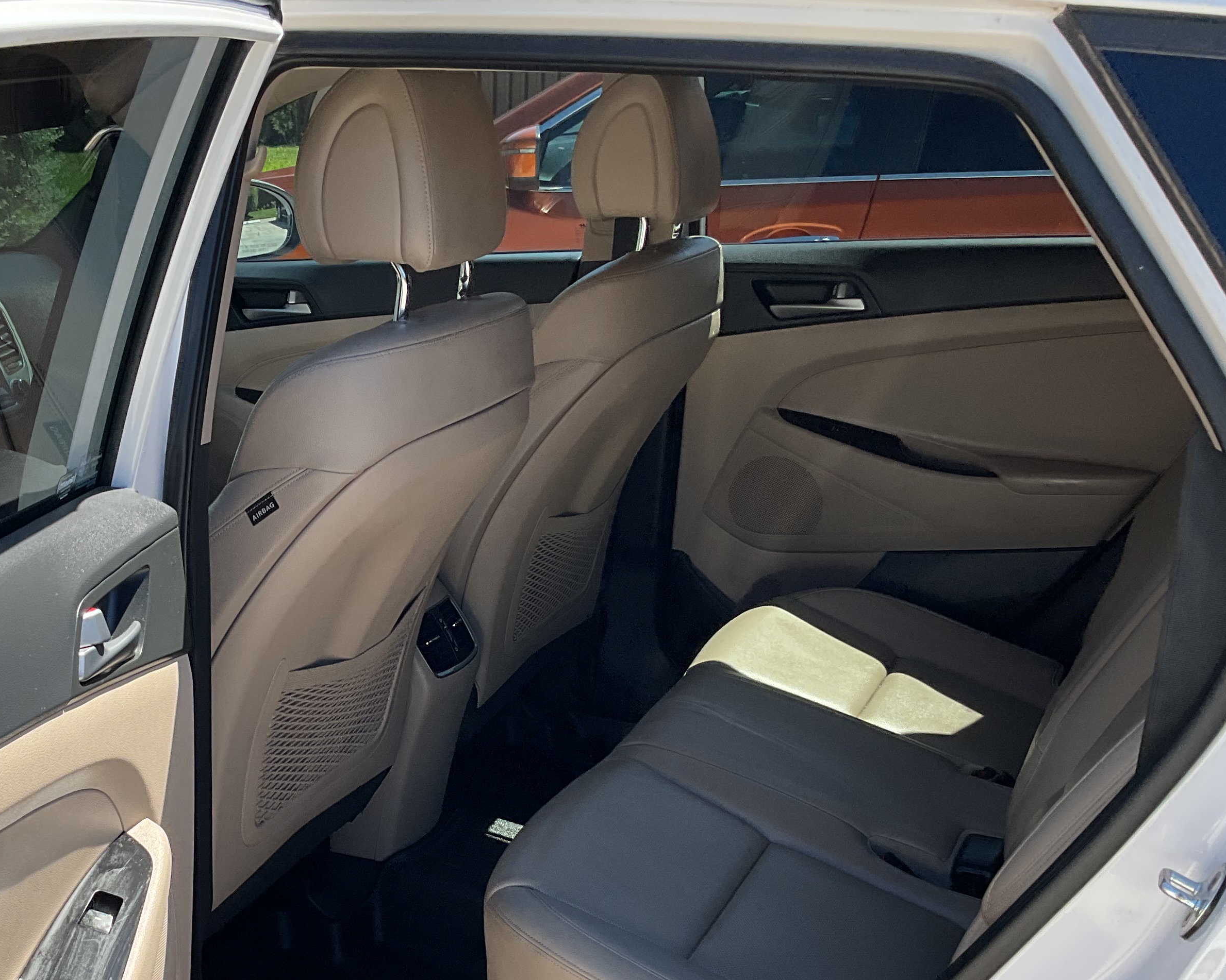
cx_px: 324
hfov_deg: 37.9
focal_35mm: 48
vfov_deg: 31.0
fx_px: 1742
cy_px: 705
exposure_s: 1/519
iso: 16
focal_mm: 3
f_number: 1.8
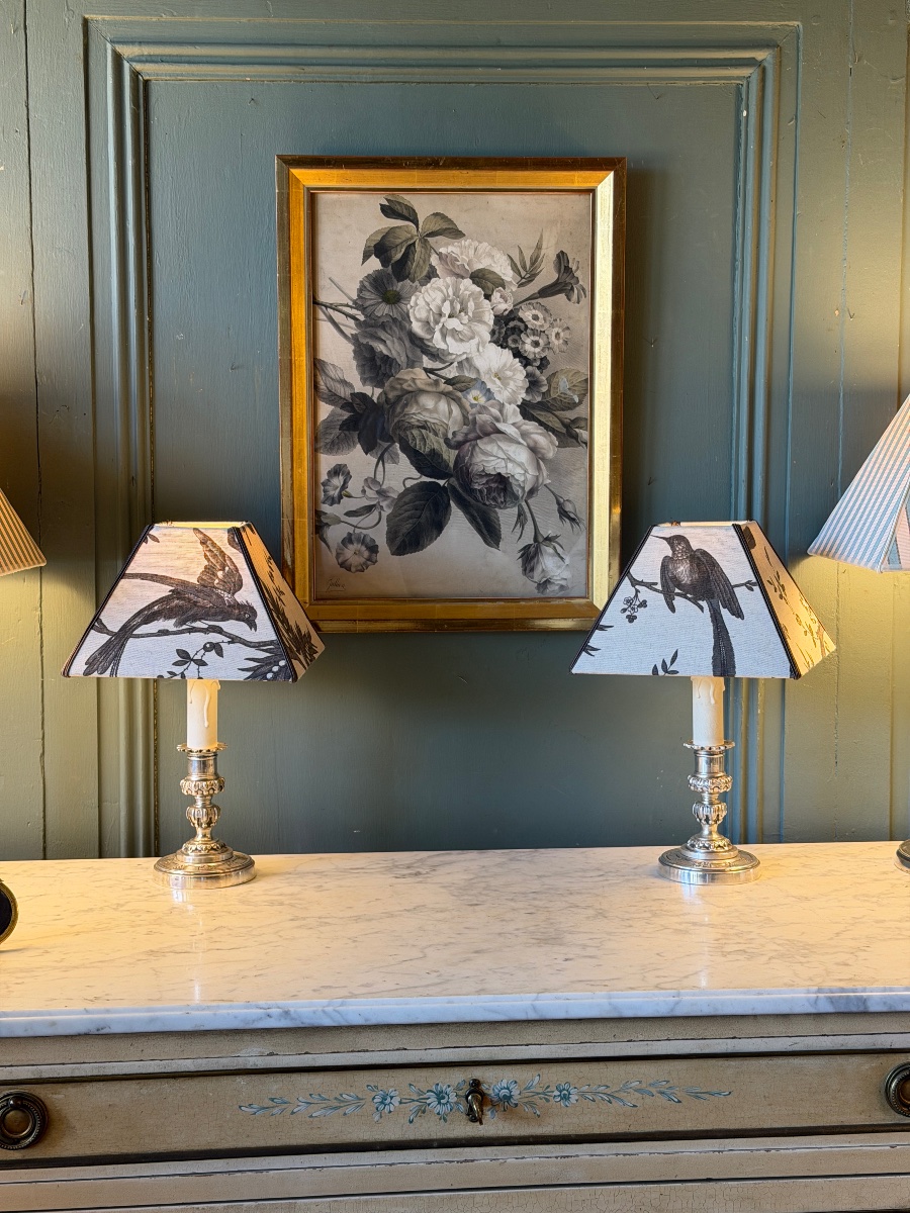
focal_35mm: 48
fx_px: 1682
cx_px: 455
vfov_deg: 39.7
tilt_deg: -4.1
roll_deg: -0.8
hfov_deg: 30.3
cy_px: 606
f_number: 1.78
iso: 100
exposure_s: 1/63
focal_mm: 6.76
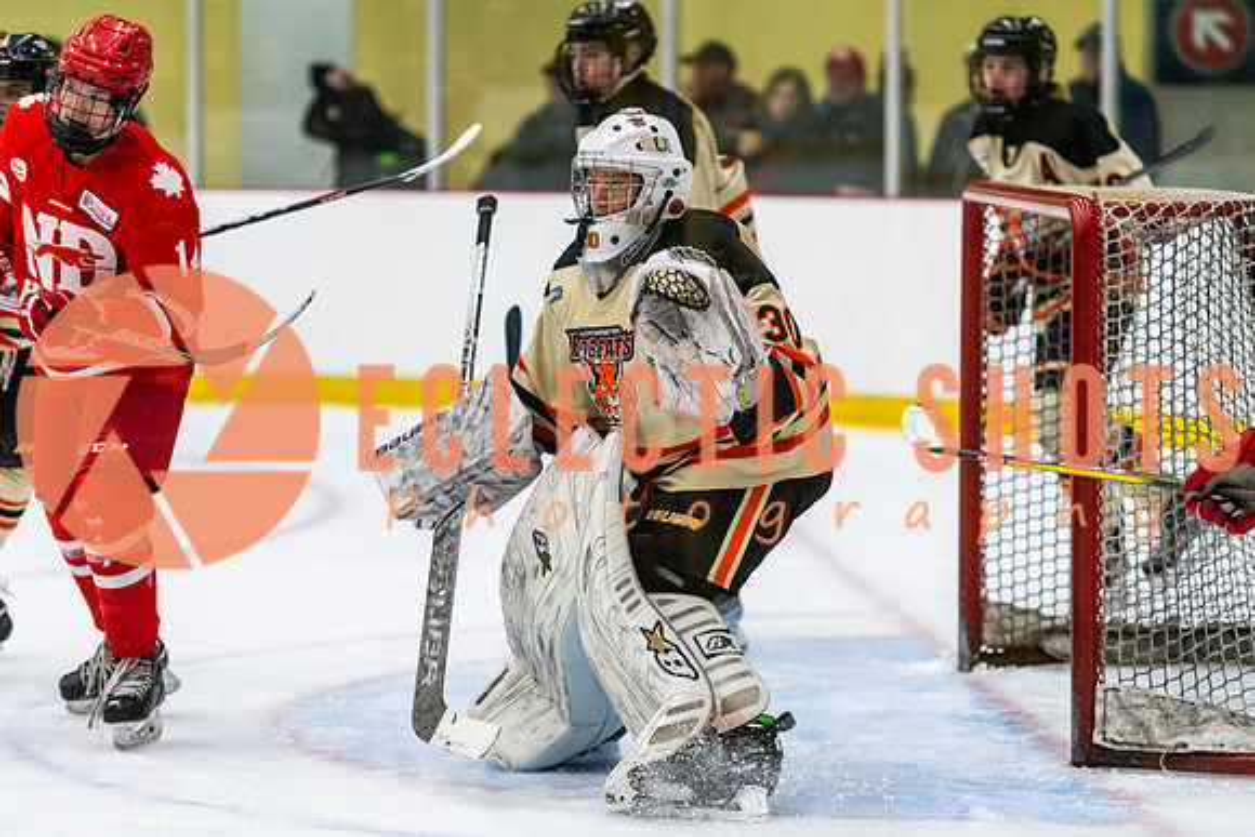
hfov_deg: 13.9
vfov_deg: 9.3
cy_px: 418
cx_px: 640
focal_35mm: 148
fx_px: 5160
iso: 3200
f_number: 2.8
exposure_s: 1/640
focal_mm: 140
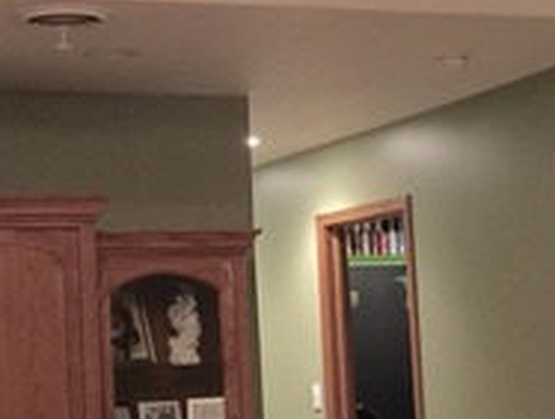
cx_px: 205
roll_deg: +1.8
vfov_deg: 15.0
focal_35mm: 99
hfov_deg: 19.8
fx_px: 1590
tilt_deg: +5.4
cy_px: 223
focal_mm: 4.15
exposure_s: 1/10
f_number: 2.2
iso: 125
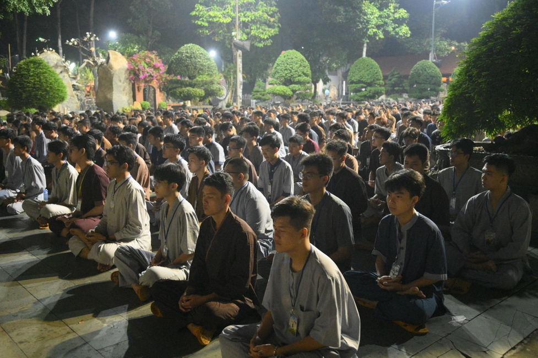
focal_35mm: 34
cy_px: 179
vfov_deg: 38.8
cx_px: 269
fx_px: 508
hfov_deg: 55.8
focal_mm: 34
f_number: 4
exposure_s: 1/80
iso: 20000
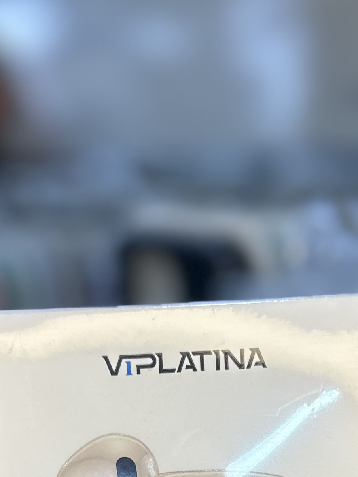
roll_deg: +1.6
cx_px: 201
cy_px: 657
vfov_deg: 21.1
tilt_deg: -22.5
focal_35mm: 82
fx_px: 1131
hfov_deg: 18.0
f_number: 1.78
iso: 64
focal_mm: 6.86
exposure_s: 1/189
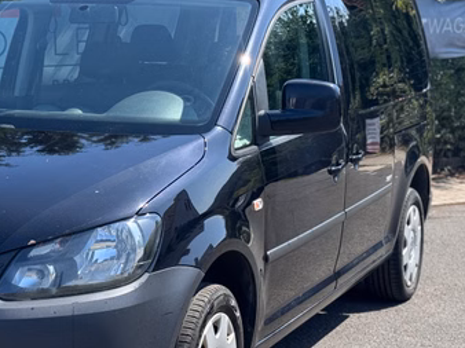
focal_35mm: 91
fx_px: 1222
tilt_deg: -11.0
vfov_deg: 16.2
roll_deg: +1.0
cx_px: 94
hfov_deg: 21.3
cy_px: 208
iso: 64
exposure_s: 1/1490
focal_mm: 6.76
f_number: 1.78
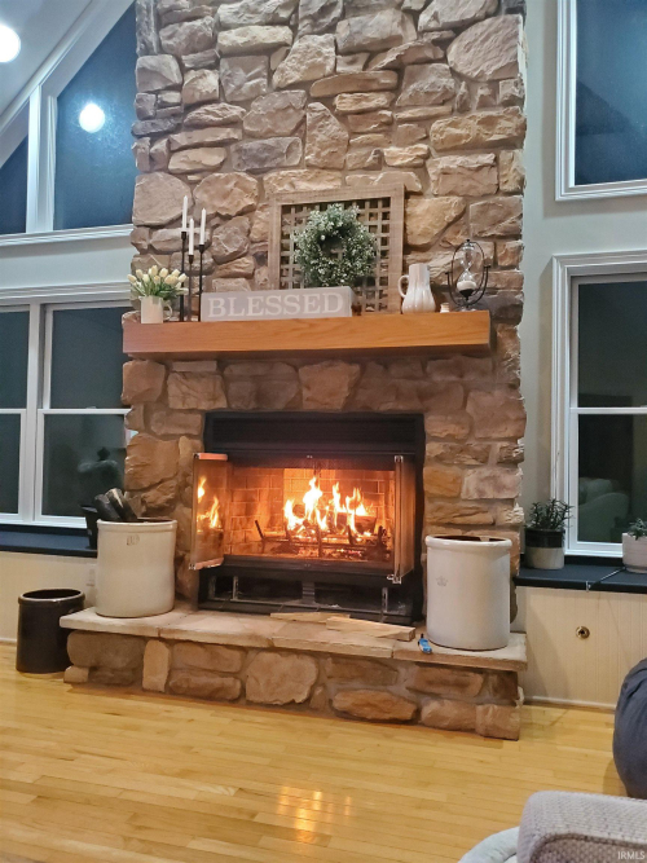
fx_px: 648
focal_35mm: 26
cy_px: 432
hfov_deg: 53.0
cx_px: 324
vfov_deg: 67.3
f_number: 1.5
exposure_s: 1/60
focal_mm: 4.3
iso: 800
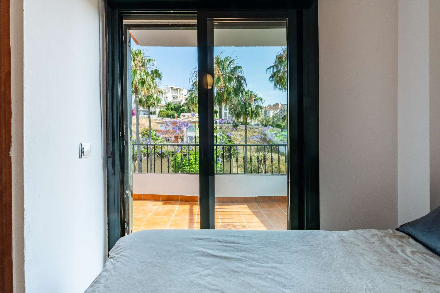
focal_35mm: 14
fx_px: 171
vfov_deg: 81.2
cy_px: 146
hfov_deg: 104.3
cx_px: 220
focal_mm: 14
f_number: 16
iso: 320
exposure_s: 1/200
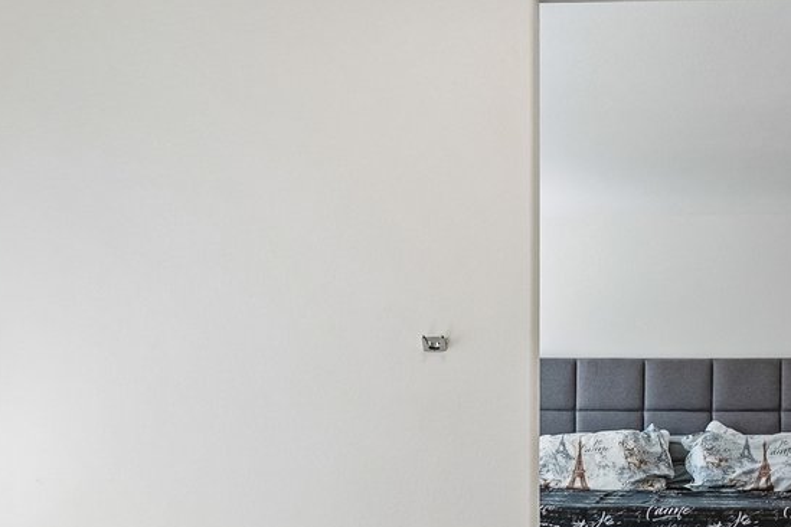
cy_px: 402
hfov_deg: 35.1
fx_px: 1230
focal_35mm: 56
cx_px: 566
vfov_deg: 23.9
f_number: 8
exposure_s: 1/30
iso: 200
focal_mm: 15
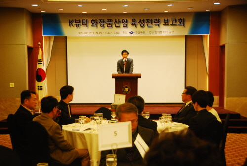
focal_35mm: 60
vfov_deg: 22.7
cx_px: 124
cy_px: 83
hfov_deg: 33.4
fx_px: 412
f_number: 4.5
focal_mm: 40
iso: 1250
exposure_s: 1/40
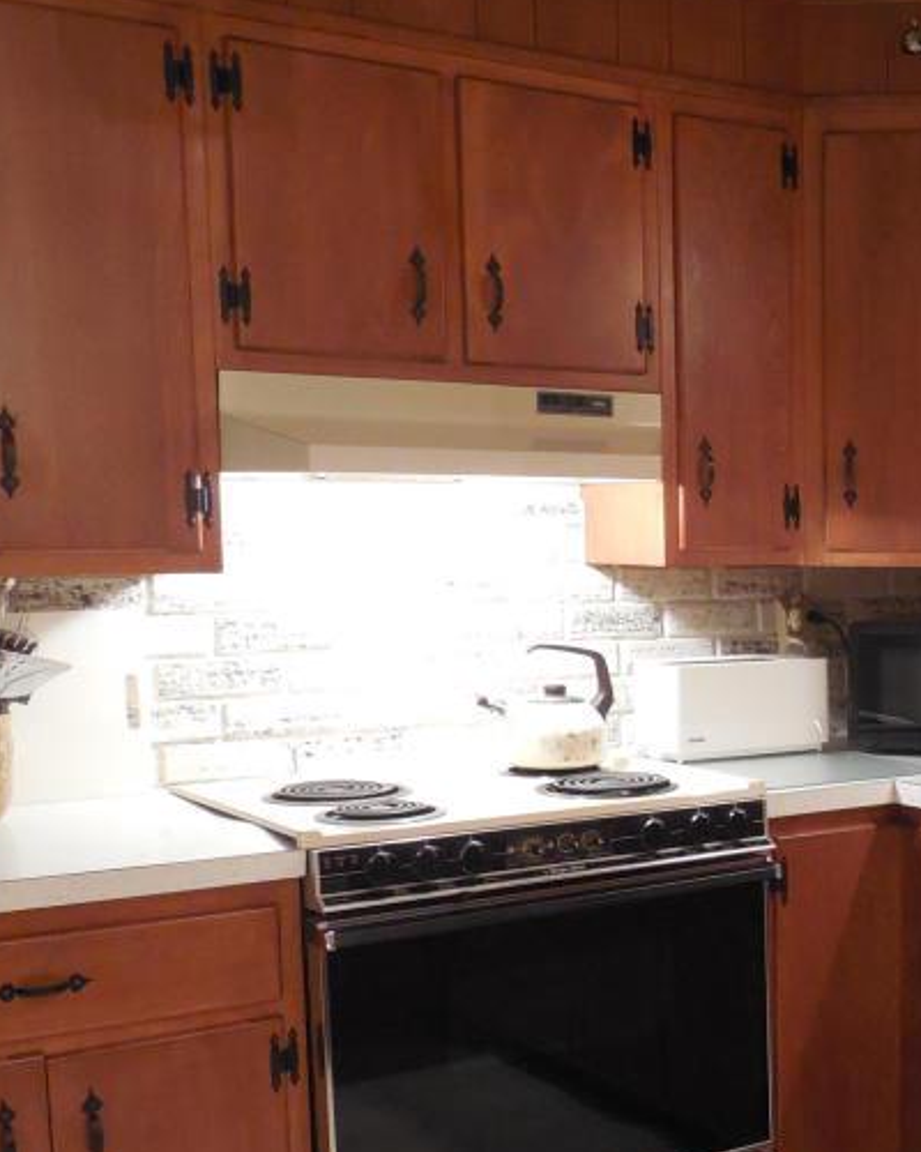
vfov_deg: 37.0
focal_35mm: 50
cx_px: 933
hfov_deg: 28.3
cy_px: 742
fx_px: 1704
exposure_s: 1/13
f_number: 3.3
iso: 400
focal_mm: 4.5
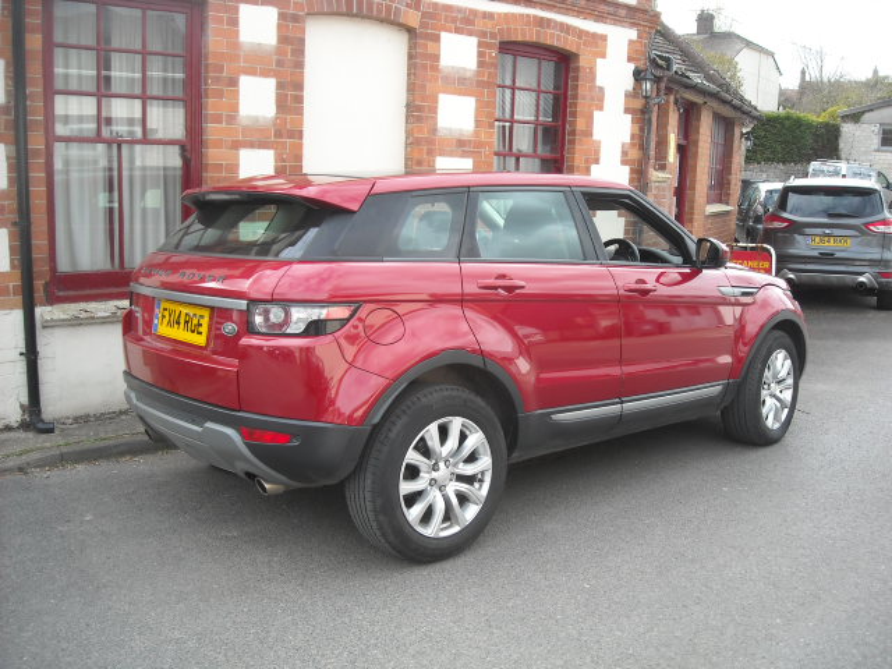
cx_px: 446
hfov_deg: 52.6
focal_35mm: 35
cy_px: 334
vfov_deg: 40.7
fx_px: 902
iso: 64
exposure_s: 1/218
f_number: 2.8
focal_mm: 5.7
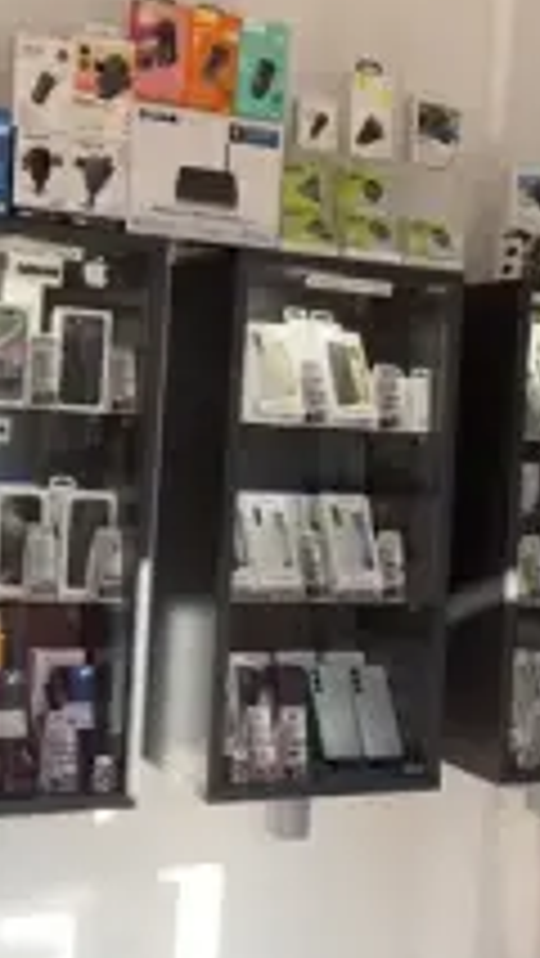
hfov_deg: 24.1
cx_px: 104
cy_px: 369
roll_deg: -3.3
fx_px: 1246
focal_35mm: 49
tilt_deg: +1.8
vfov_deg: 41.8
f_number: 1.78
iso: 80
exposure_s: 1/229
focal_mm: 6.76
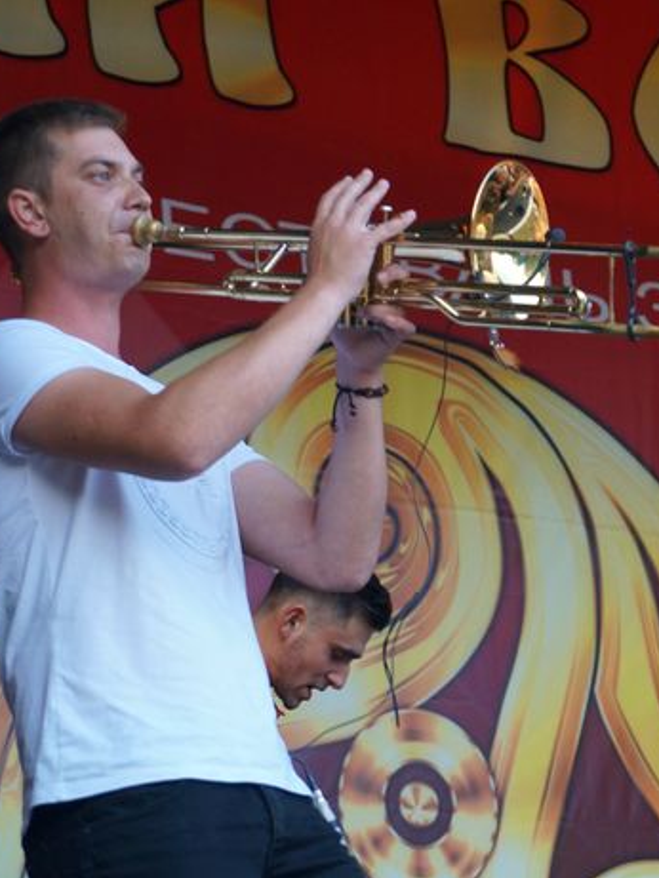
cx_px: 577
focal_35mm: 153
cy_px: 441
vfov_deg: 12.9
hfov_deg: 9.7
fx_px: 3882
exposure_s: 1/160
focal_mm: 70
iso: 800
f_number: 5.6
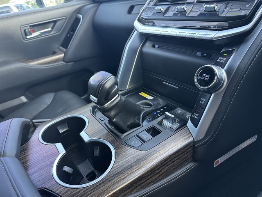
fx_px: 182
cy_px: 98
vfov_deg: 56.8
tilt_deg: -26.8
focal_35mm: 24
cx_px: 131
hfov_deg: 71.6
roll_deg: +12.9
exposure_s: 1/60
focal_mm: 6.86
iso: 250
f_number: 1.78
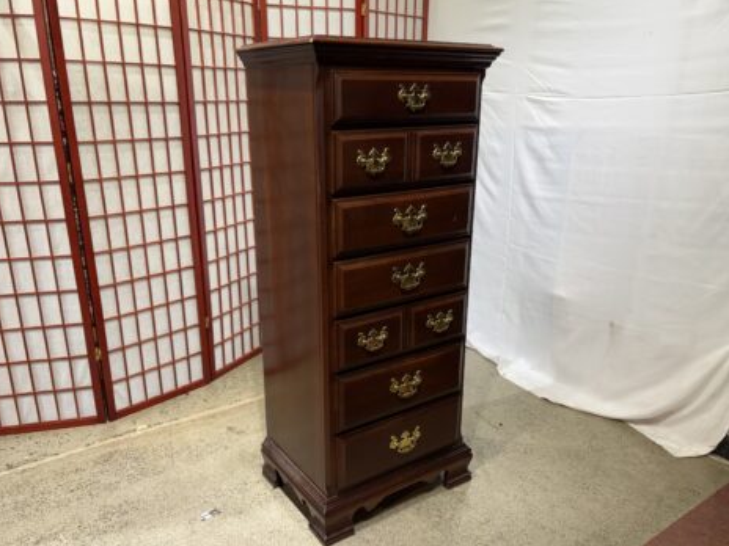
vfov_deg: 49.7
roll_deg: +0.8
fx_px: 590
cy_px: 288
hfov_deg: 63.4
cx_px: 368
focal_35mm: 28
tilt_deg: -19.1
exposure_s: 1/120
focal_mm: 5.96
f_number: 1.6
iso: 100
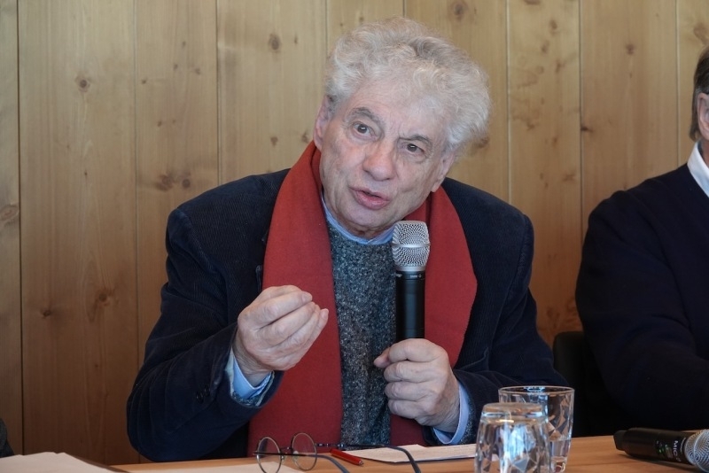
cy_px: 236
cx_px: 354
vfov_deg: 9.2
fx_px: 2935
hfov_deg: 13.8
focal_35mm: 149
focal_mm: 54.57
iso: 800
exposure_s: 1/160
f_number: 4
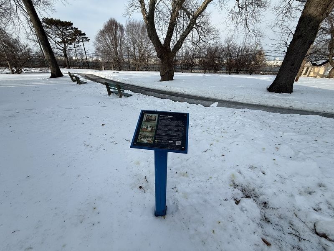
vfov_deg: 85.7
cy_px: 126
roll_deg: +1.6
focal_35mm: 14
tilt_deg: -25.8
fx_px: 135
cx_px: 167
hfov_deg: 102.1
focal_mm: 2.22
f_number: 2.2
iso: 50
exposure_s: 1/1656
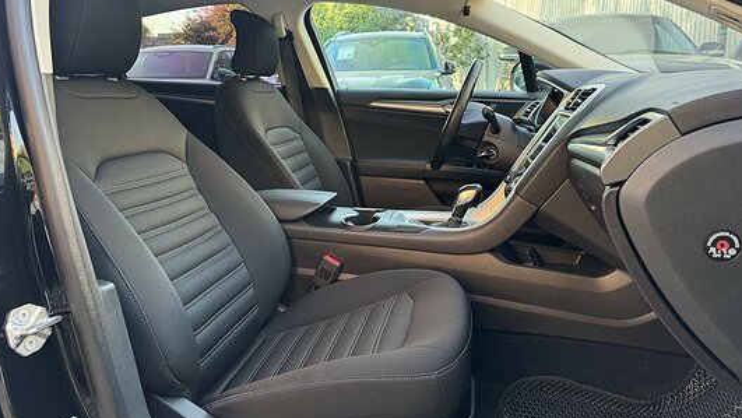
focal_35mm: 27
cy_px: 153
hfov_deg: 69.8
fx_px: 531
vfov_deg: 42.6
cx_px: 362
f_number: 1.78
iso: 250
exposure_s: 1/60
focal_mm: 6.76
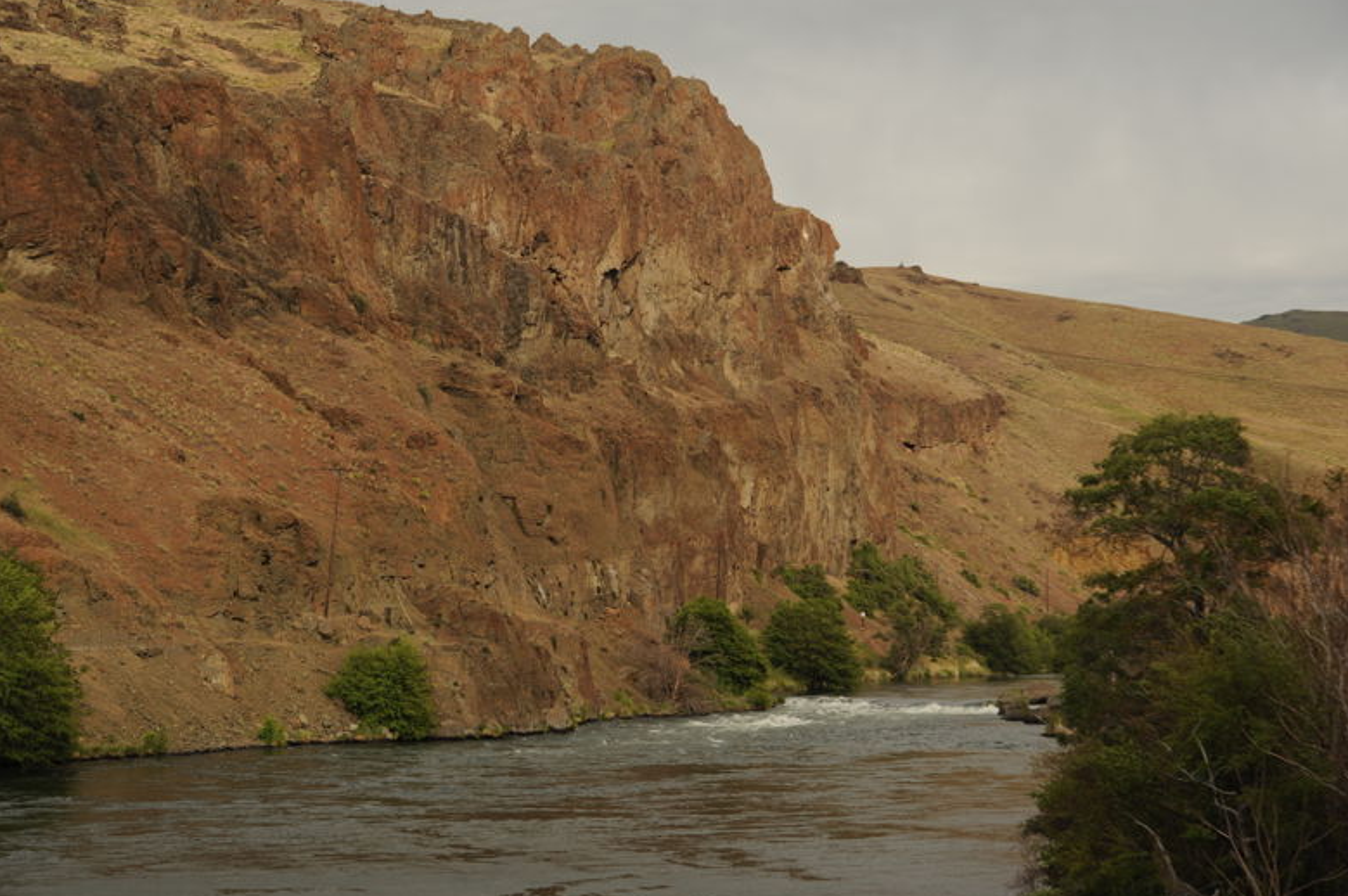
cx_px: 661
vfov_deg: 17.7
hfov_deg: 26.3
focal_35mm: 77
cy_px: 453
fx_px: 2881
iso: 200
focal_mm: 75
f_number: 7.1
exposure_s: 1/200
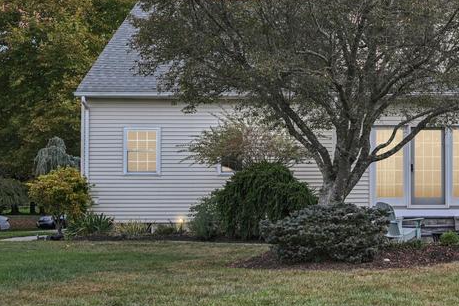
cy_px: 50
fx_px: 854
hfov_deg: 28.2
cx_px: 460
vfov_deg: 20.0
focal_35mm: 67
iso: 400
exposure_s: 1/320
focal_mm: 30
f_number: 8
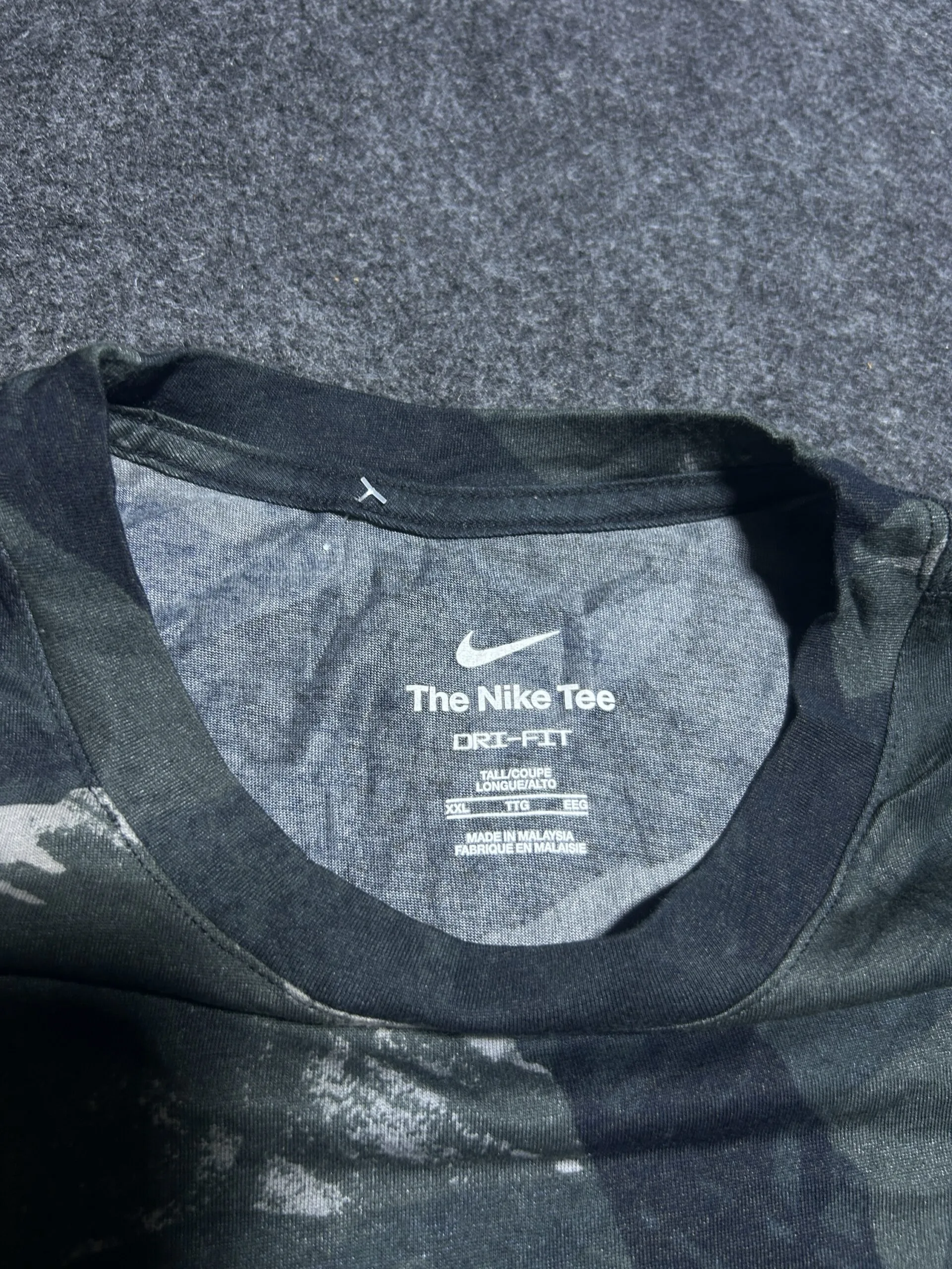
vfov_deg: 67.3
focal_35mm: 26
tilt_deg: -46.2
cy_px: 634
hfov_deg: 53.1
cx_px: 476
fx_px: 953
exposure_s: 1/50
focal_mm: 5.7
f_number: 1.5
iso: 80
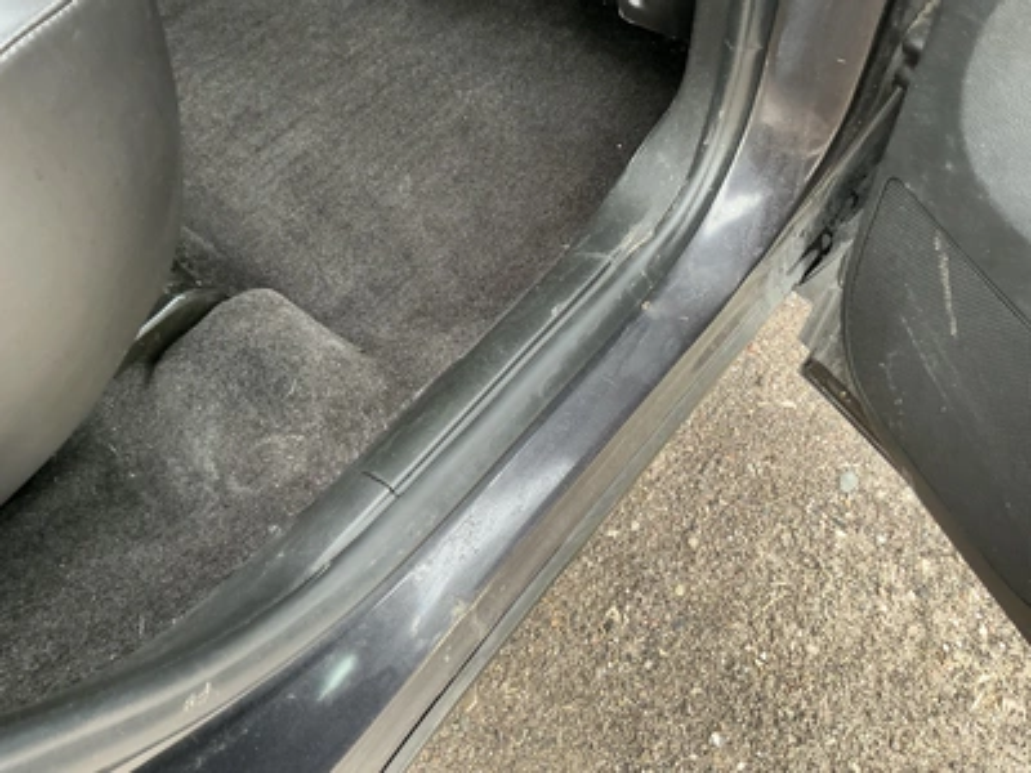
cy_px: 386
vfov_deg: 49.7
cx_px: 516
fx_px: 834
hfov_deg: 63.4
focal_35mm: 28
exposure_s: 1/98
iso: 64
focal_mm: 3
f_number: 1.8
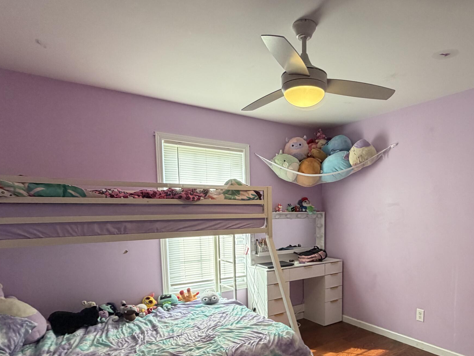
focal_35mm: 24
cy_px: 248
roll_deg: +0.2
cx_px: 290
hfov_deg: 70.7
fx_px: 329
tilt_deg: -6.3
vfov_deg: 55.2
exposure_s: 1/60
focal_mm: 2.22
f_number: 2.2
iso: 250
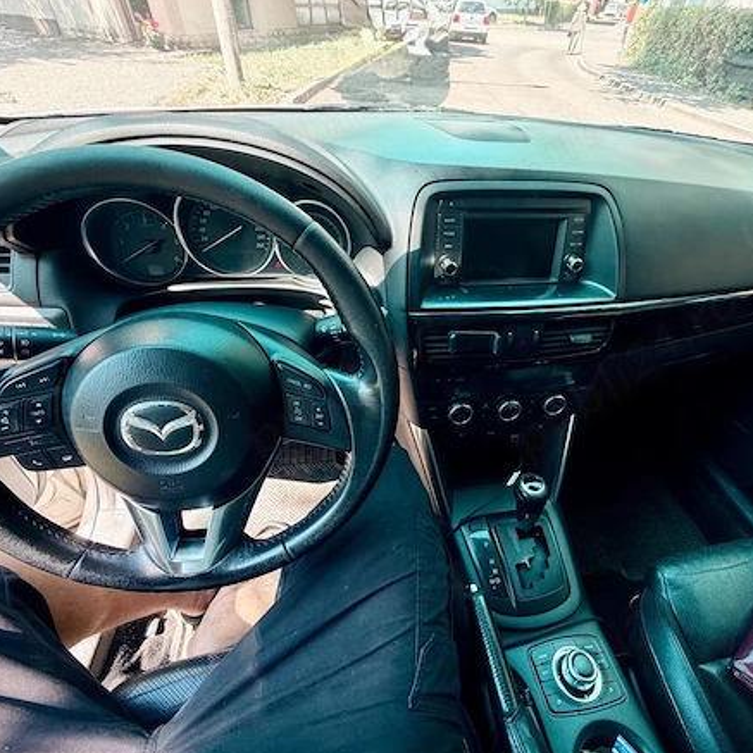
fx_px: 418
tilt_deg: -42.8
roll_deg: -3.9
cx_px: 427
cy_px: 381
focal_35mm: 17
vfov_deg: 84.0
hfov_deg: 83.5
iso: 200
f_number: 2.2
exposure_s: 1/121
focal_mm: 2.22
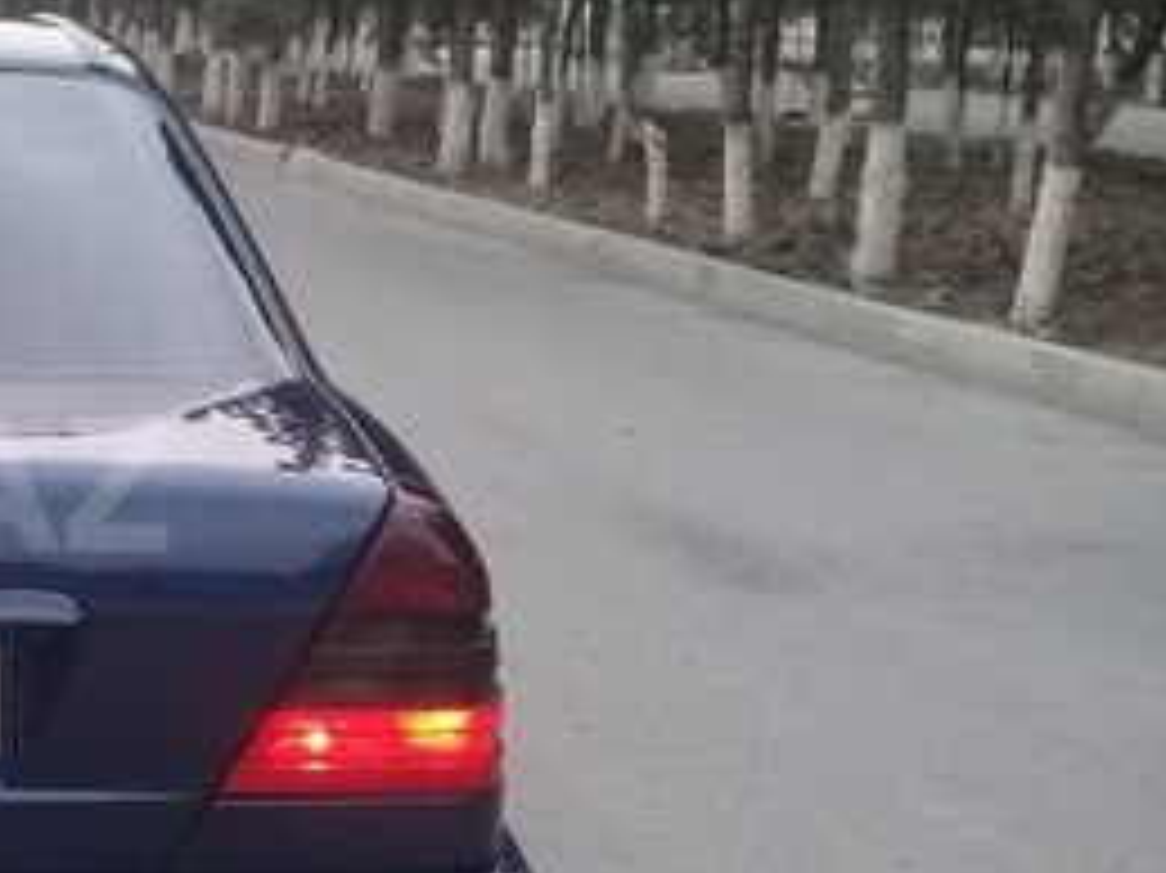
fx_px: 2660
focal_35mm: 79
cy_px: 484
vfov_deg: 18.6
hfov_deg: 22.5
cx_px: -293
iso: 125
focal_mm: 3.3
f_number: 2.2
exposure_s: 1/33
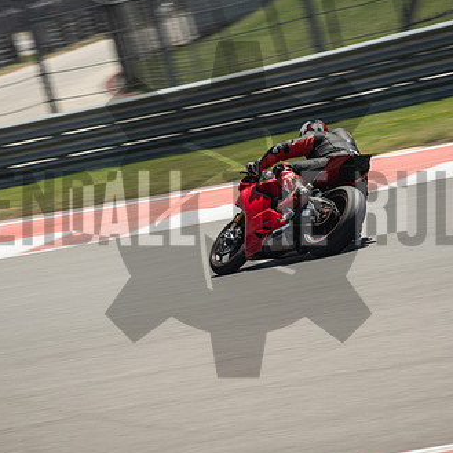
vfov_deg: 5.9
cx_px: 238
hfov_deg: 5.9
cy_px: 210
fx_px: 4412
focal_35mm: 298
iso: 125
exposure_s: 1/200
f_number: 6.4
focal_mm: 132.9
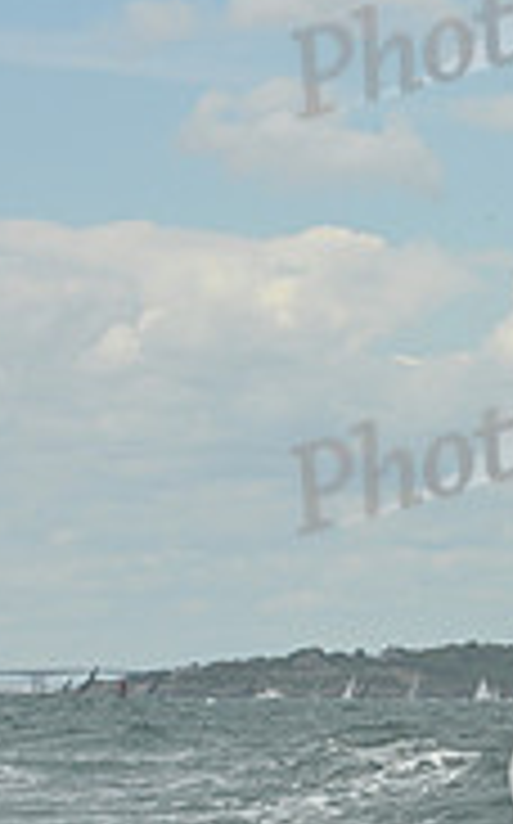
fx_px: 6884
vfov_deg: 6.8
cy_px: 588
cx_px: 1161
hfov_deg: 4.2
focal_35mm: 307
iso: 320
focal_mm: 95
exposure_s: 1/1250
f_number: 11
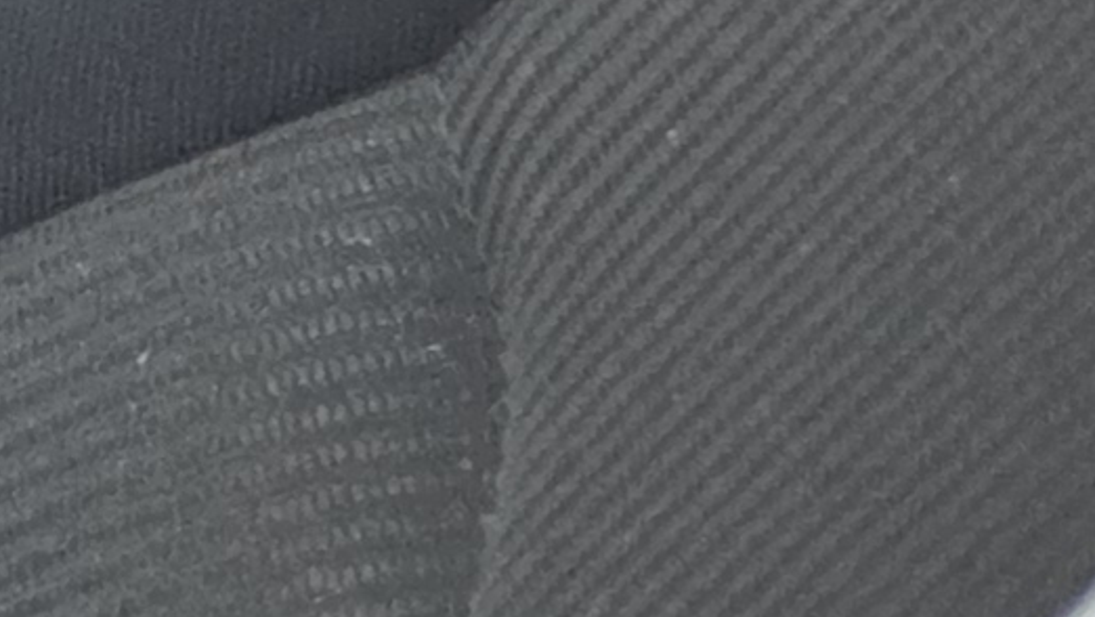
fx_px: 5576
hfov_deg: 8.2
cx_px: -2832
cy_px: -810
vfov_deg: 6.1
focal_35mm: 192
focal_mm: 5.4
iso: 200
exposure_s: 1/100
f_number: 1.8
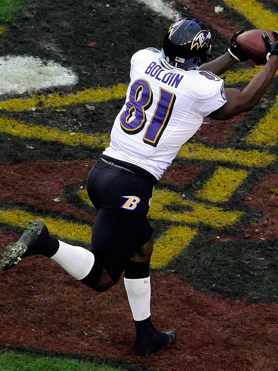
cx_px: 257
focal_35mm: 868
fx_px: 9292
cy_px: 186
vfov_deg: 2.3
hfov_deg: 1.7
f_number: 5
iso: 2000
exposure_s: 1/1000
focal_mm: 600
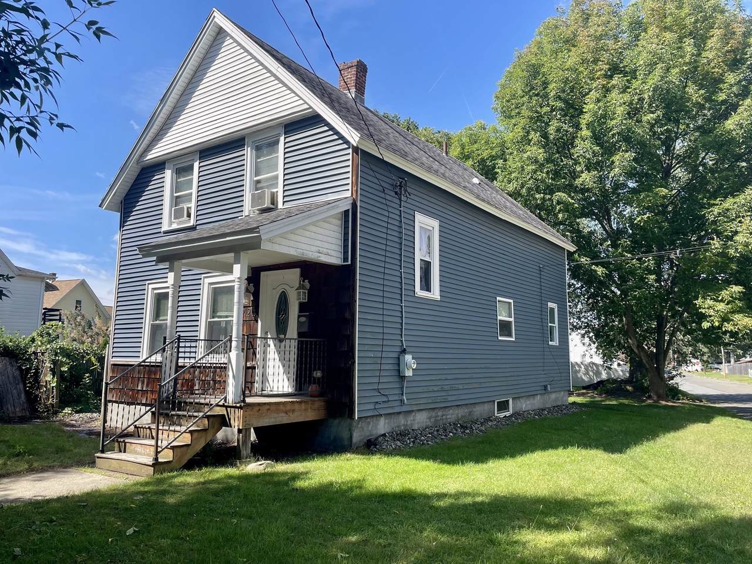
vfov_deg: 53.1
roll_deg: -0.8
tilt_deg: +8.8
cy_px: 282
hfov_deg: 67.3
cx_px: 376
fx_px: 565
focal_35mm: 26
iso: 32
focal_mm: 4.2
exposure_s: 1/1667
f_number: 1.6
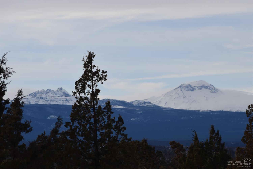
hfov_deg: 10.5
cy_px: 84
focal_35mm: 195
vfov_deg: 7.0
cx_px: 126
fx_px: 1370
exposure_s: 1/1000
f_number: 8
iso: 200
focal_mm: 130
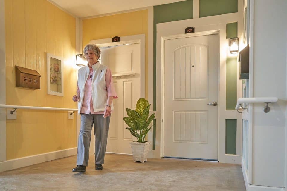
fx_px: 223
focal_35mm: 28
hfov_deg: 65.5
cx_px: 144
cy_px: 96
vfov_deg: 46.4
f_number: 3.5
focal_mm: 28
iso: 4000
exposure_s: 1/200
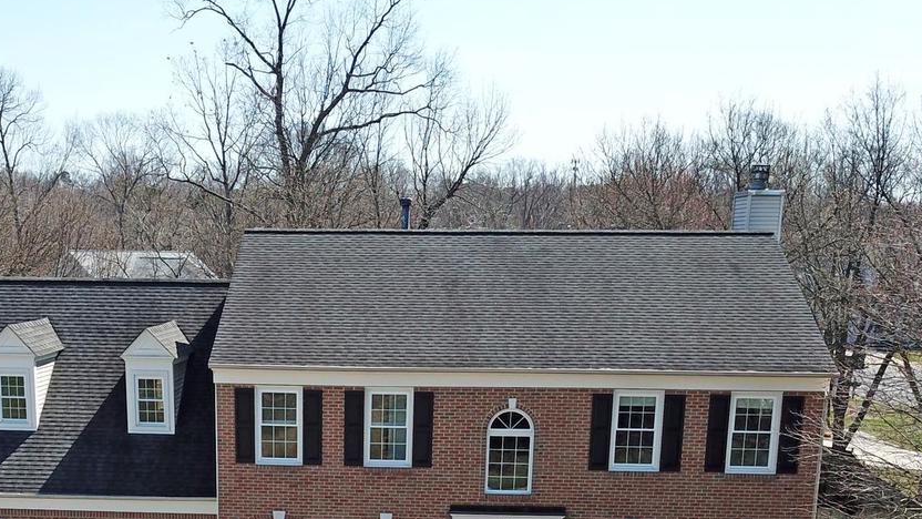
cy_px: 529
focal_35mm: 49
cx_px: 328
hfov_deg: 41.7
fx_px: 1198
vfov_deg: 23.3
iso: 100
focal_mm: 4.73
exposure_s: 1/956
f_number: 2.2
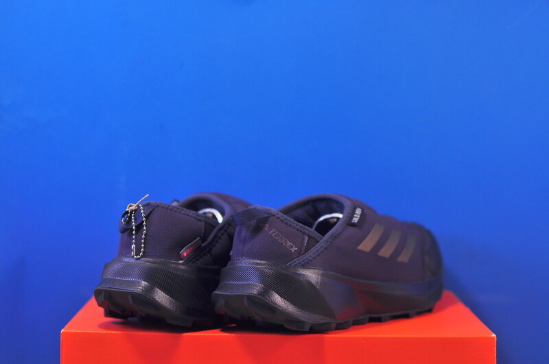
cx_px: 274
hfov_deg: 27.0
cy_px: 182
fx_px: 1142
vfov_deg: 18.1
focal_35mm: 75
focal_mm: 50
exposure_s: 1/320
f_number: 2.5
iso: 250
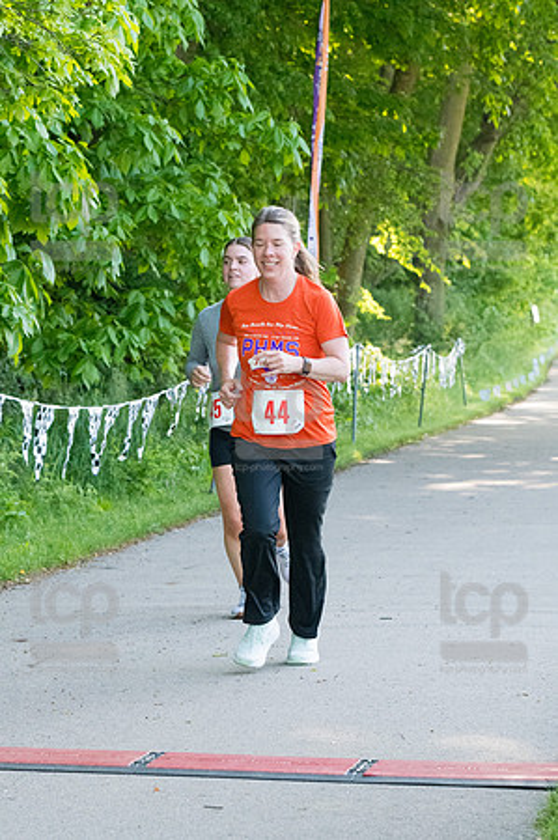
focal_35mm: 135
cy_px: 420
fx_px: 3146
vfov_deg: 15.2
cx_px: 279
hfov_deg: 10.1
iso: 4000
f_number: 5.6
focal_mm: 90
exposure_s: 1/1600
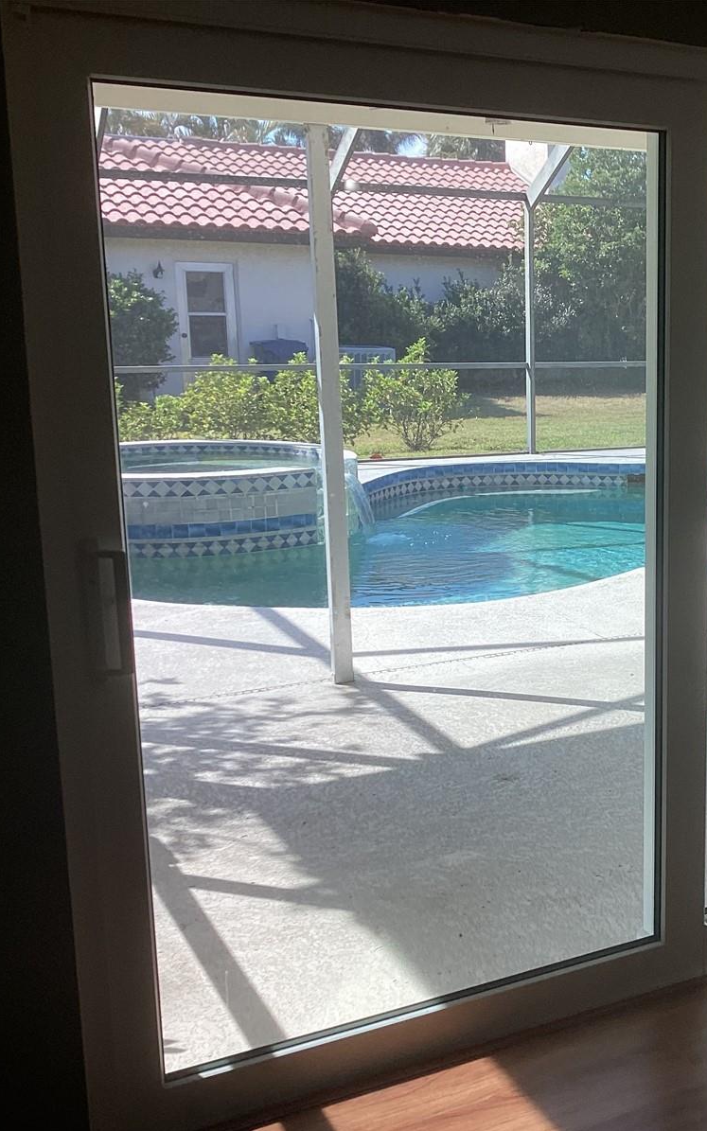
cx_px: 733
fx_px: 1356
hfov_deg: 27.3
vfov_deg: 45.3
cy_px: 567
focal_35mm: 44
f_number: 2.4
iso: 25
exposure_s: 1/204
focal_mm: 3.3
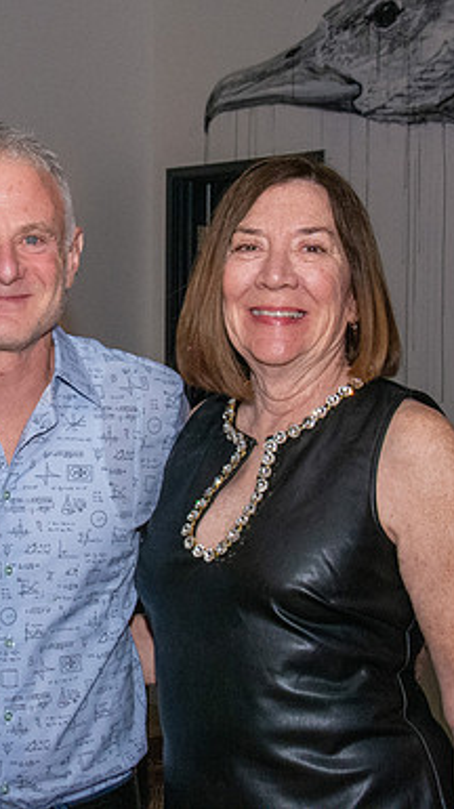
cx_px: 39
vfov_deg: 22.0
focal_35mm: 97
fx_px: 2080
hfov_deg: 12.4
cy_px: 373
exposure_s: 1/200
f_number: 13
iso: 5000
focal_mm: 38
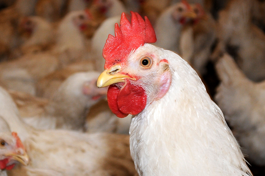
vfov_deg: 16.5
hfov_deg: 24.6
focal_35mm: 82
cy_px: 88
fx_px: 607
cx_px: 132
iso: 500
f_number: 5.6
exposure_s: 1/60
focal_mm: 55
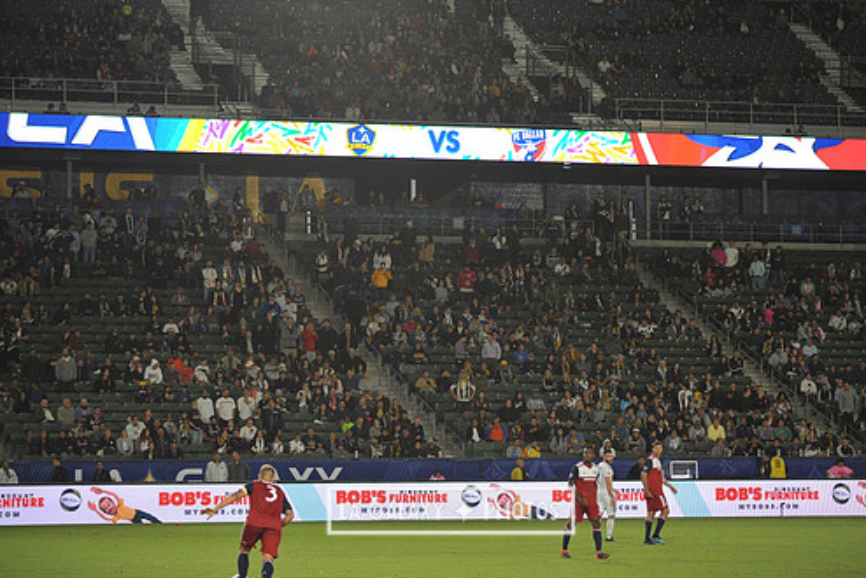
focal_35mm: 136
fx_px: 3273
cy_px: 247
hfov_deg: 15.1
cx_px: 451
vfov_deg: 10.1
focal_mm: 116
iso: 1600
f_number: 2.8
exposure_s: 1/1250
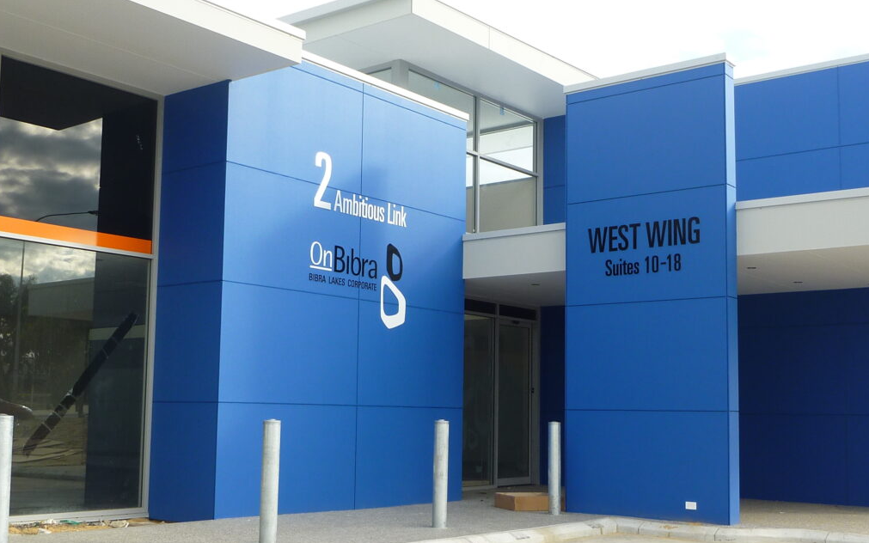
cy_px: 321
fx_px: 1042
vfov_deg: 29.2
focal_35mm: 44
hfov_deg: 45.3
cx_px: 431
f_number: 3.3
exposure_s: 1/250
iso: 80
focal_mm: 4.9
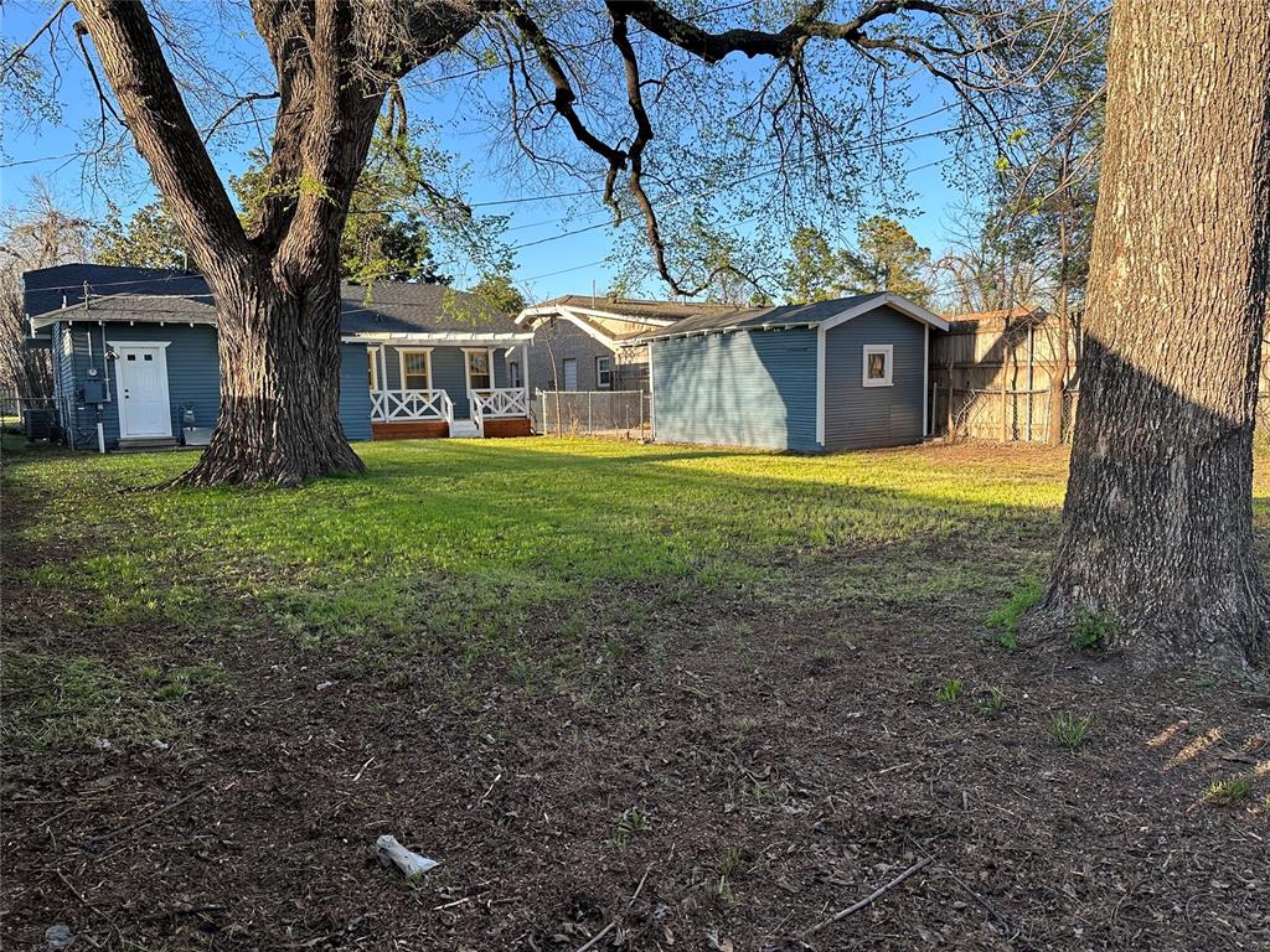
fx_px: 881
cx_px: 635
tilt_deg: -6.0
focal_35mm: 24
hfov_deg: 71.6
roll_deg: +0.9
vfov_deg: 56.8
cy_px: 476
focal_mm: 6.86
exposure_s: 1/864
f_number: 1.78
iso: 80
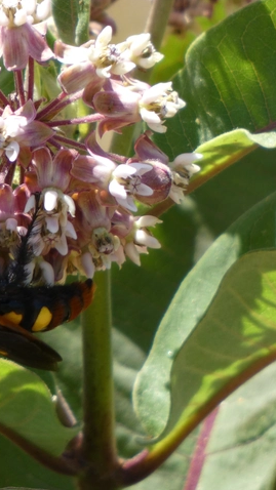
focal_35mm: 1745
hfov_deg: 0.7
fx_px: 22695
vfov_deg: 1.2
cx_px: 50
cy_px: 245
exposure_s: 1/160
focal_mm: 214.2
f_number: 5.9
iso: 80
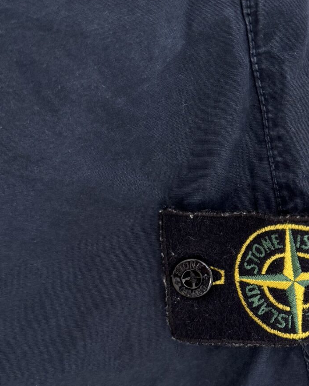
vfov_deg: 27.5
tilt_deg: -16.8
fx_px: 789
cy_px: 215
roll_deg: -6.8
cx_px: 317
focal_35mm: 69
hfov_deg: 21.3
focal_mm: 6.76
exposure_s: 1/121
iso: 160
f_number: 1.78
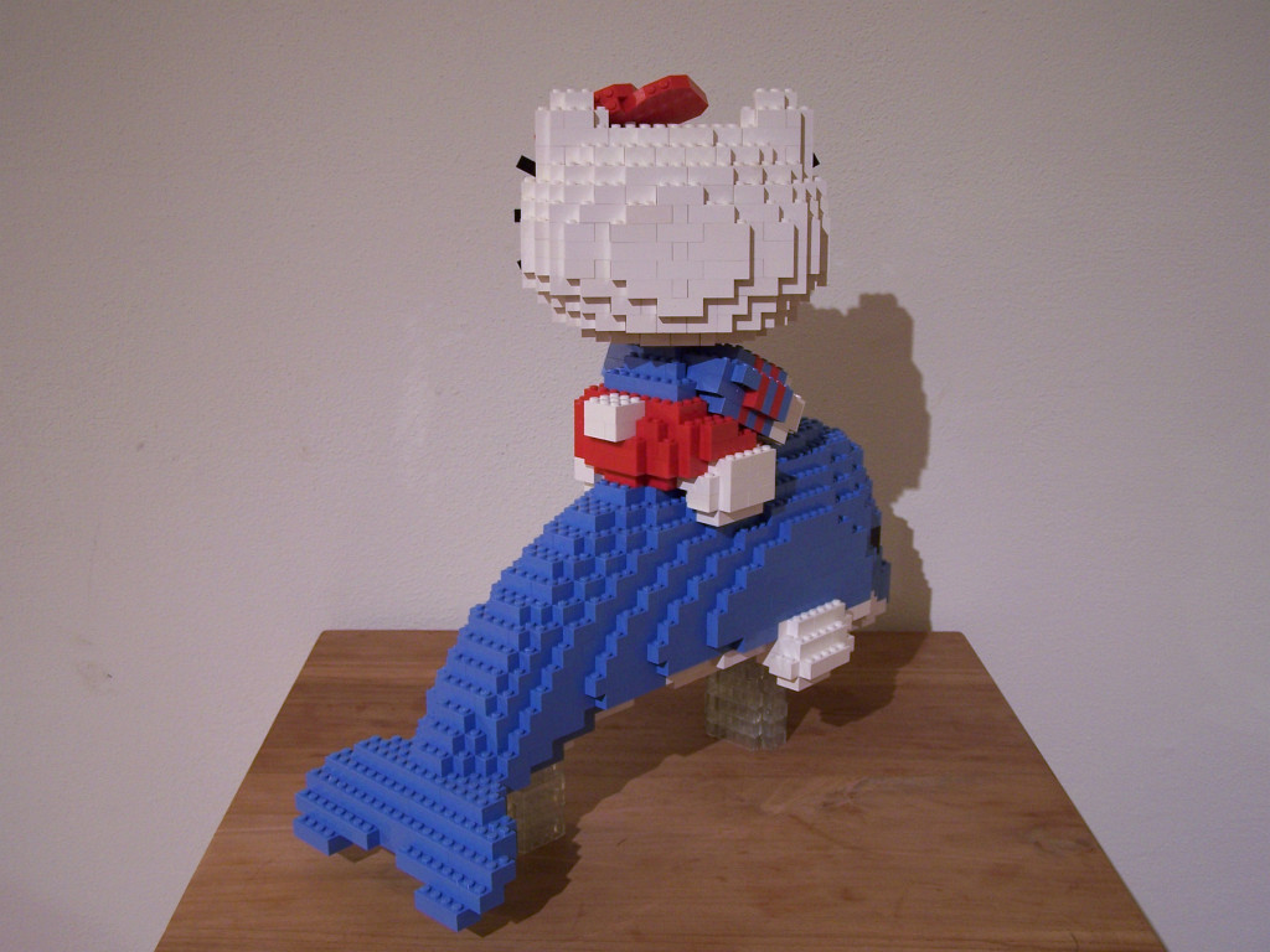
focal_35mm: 38
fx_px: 1394
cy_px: 476
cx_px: 635
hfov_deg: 49.0
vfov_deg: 37.7
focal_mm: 6.3
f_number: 2.8
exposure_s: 1/2
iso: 80
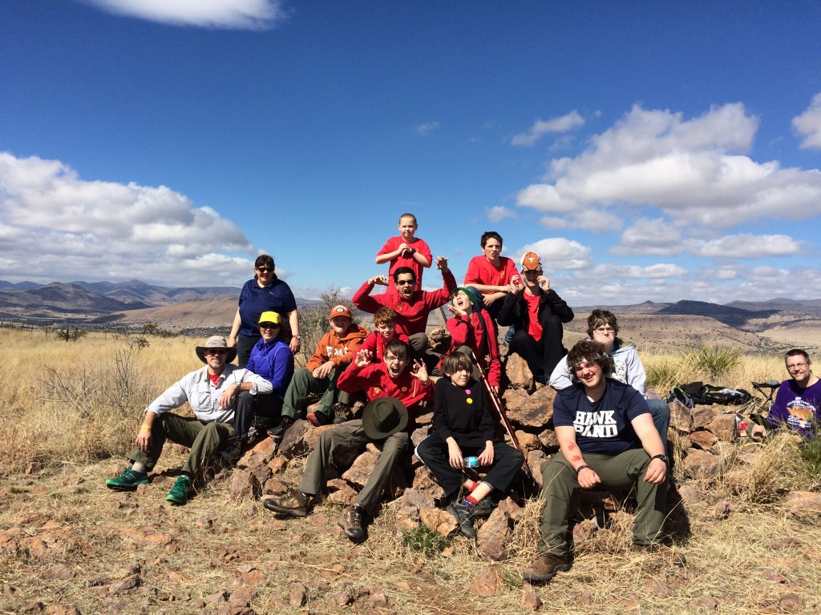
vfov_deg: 48.2
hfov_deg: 61.7
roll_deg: -1.6
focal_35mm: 29
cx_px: 410
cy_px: 308
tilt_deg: -2.2
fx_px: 688
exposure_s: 1/2933
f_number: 2.2
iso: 32
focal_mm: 4.15
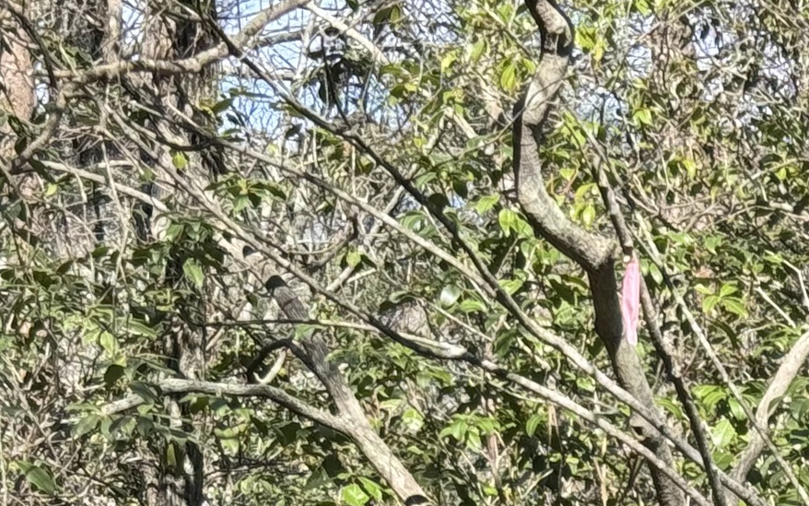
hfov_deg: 11.5
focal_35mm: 178
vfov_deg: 7.1
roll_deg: -2.8
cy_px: 999
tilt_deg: -5.1
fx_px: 3925
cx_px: 952
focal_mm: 6.76
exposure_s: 1/1027
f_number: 1.78
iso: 64
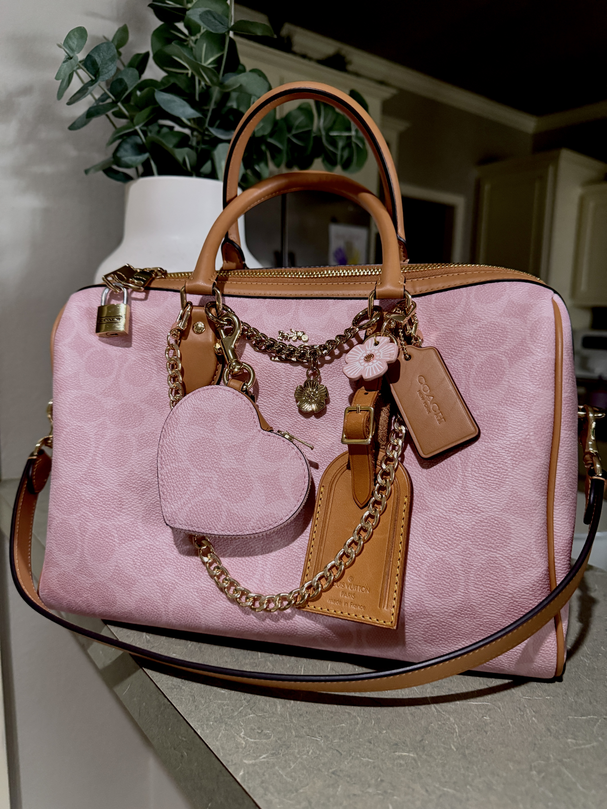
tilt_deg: -9.3
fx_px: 561
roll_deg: -1.1
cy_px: 404
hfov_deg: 56.8
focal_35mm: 24
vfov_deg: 71.6
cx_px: 304
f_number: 1.78
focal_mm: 6.76
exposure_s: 1/60
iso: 640
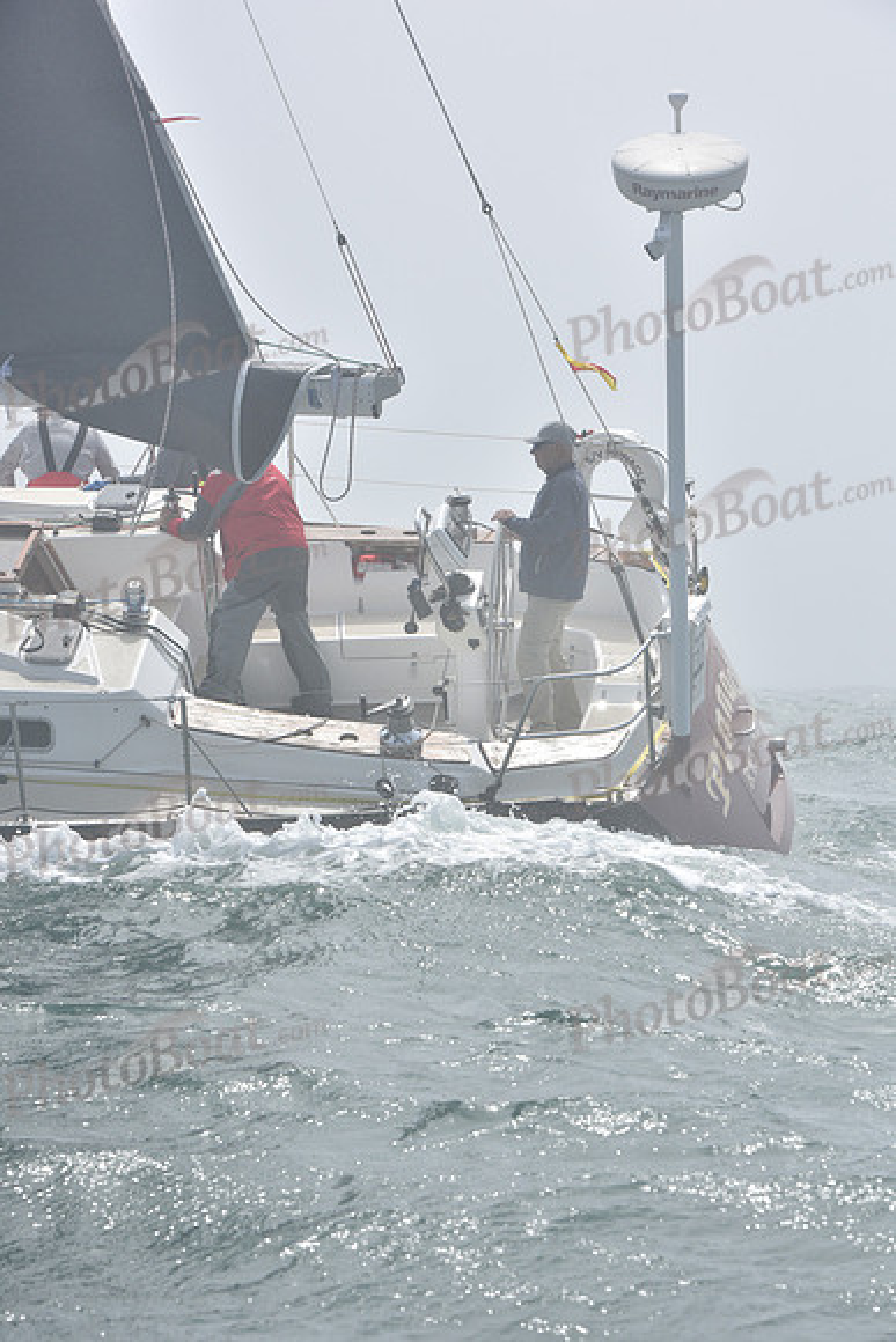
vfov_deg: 18.6
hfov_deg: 12.5
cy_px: 671
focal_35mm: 110
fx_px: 4104
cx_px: 448
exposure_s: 1/800
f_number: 11
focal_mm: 110
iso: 320
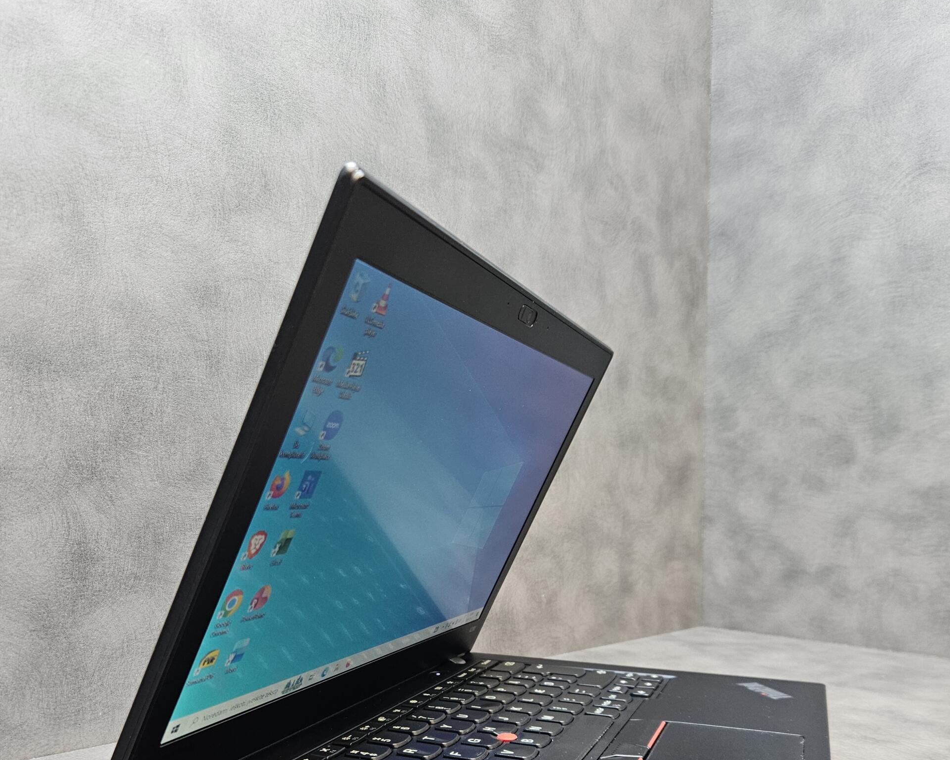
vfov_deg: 46.5
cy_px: 581
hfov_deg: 58.8
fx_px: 844
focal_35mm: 30
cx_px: 475
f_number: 1.8
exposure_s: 1/100
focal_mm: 5.4
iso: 320
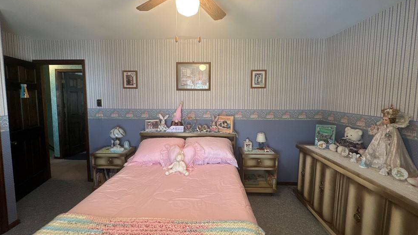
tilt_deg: -3.5
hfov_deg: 99.4
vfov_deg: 67.0
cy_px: 111
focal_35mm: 16
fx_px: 177
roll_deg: -0.7
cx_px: 204
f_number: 2.2
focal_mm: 2.22
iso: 320
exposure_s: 1/60
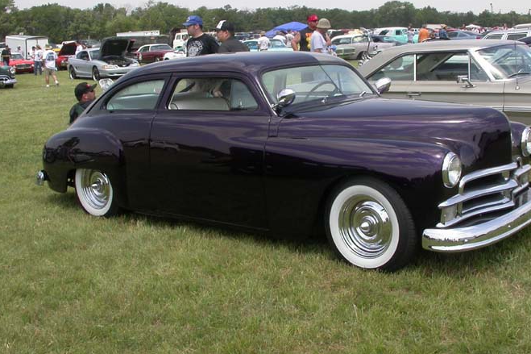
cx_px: 280
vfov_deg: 28.0
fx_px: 708
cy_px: 133
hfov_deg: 41.1
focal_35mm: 48
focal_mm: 7.85
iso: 100
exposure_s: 1/287
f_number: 6.7
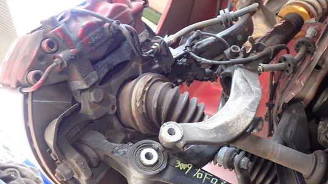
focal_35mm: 36
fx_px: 313
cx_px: 162
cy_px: 92
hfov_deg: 55.3
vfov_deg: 32.8
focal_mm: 5.4
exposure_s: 1/30
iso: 200
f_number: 2.3
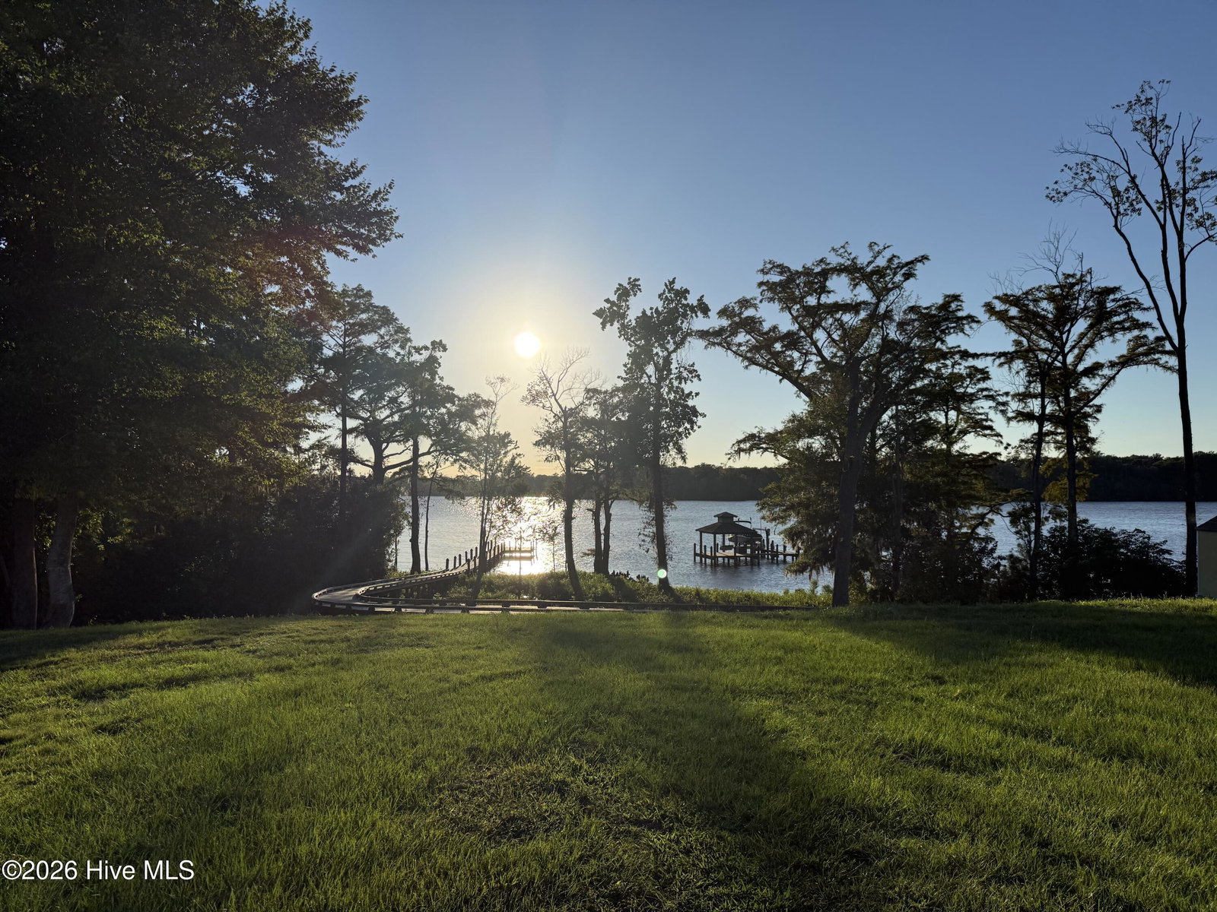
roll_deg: -0.2
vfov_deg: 56.8
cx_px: 608
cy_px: 456
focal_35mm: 24
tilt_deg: +1.4
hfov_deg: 71.6
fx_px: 844
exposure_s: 1/11905
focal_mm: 6.76
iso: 100
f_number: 1.78
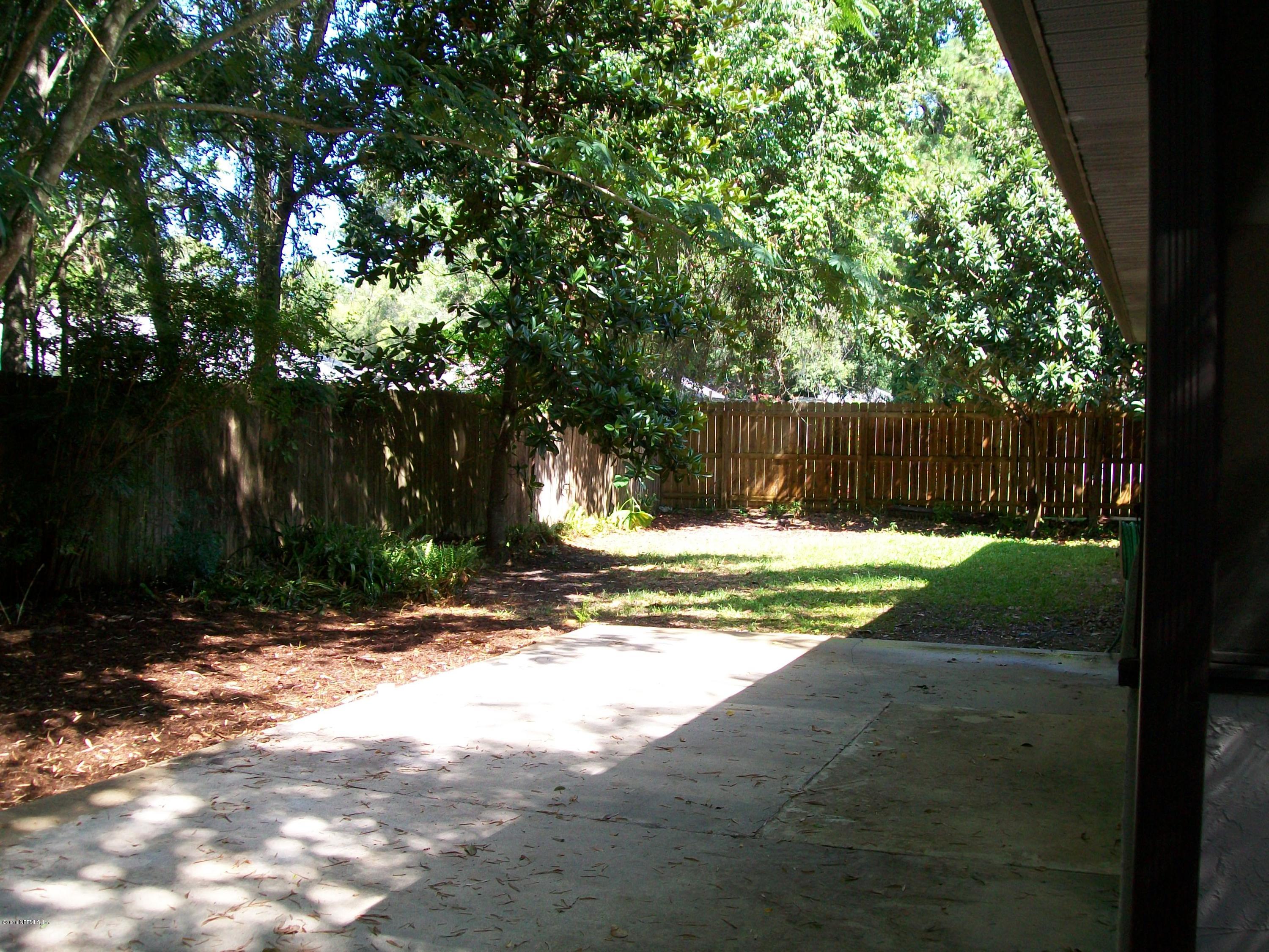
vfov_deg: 39.7
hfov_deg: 51.4
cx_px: 634
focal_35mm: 36
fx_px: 1320
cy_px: 476
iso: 64
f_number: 2.7
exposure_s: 1/125
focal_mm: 6
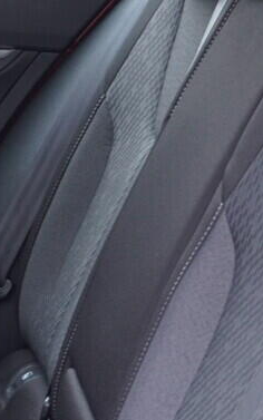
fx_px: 1604
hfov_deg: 8.6
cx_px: -350
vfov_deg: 14.8
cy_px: 356
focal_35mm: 140
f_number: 2.8
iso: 500
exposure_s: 1/40
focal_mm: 24
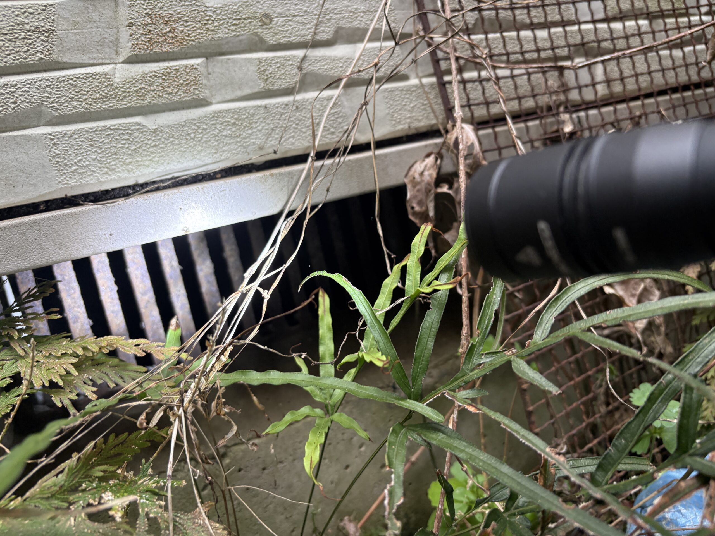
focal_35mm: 26
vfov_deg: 53.1
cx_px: 358
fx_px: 537
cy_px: 268
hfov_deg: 67.3
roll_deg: +10.3
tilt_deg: -7.6
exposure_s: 1/242
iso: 80
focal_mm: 5.96
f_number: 1.6
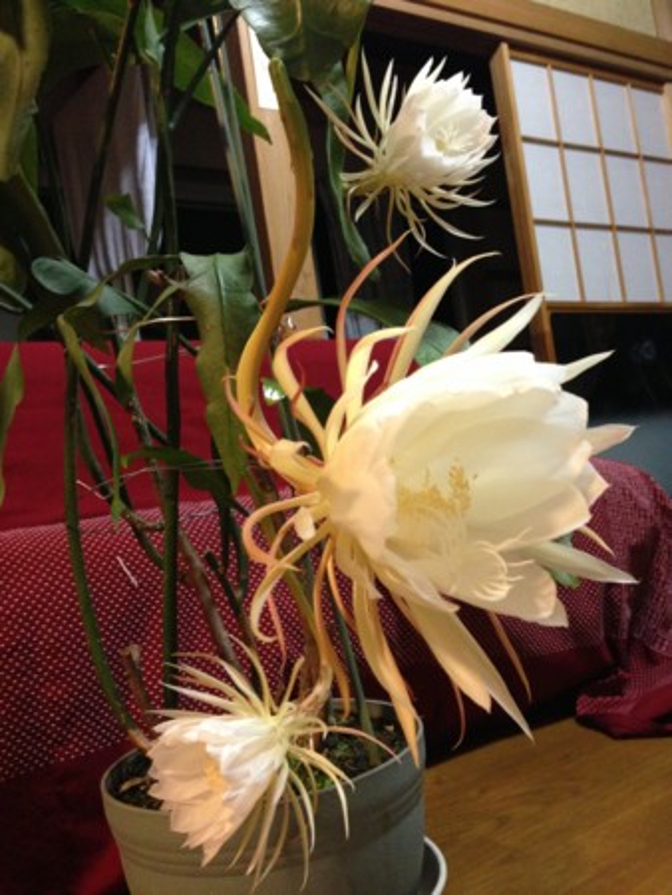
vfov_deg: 55.3
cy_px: 448
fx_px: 853
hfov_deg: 43.0
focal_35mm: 33
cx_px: 336
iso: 400
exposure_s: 1/20
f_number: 2.4
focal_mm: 4.13
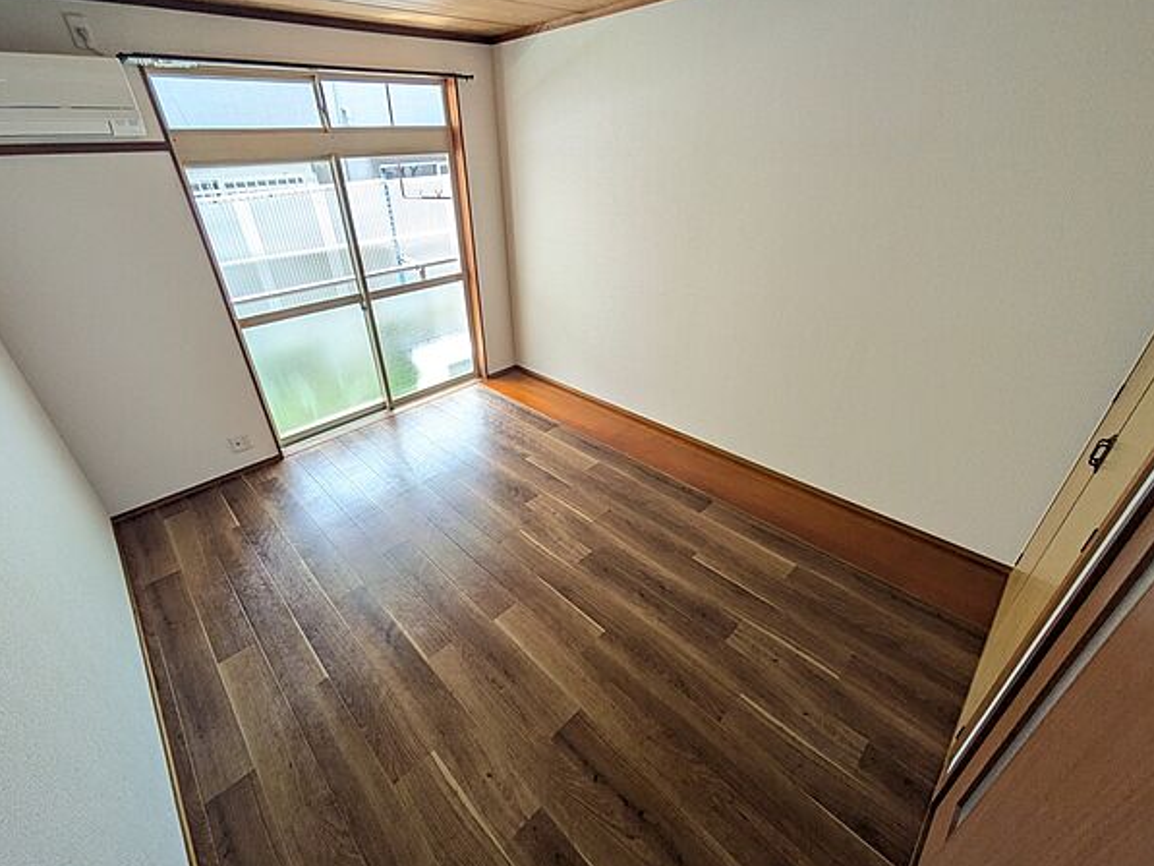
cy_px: 419
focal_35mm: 15
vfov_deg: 81.7
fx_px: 500
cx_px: 551
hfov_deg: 98.1
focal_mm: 1.83
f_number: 2.2
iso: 64
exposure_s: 1/60
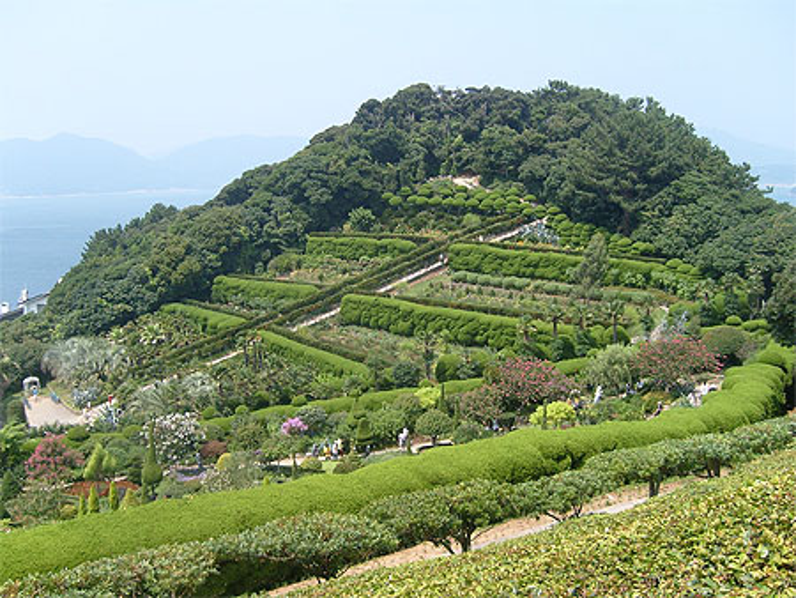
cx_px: 398
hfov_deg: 52.6
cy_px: 299
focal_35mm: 35
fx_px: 805
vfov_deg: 40.7
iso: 80
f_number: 7.1
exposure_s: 1/180
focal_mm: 5.8
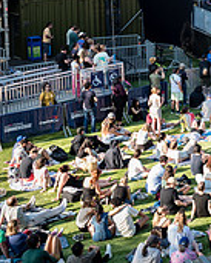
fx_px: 710
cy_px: -27
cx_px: 369
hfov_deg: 14.9
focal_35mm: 91
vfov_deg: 20.1
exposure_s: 1/250
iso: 400
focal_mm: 26
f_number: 4.5
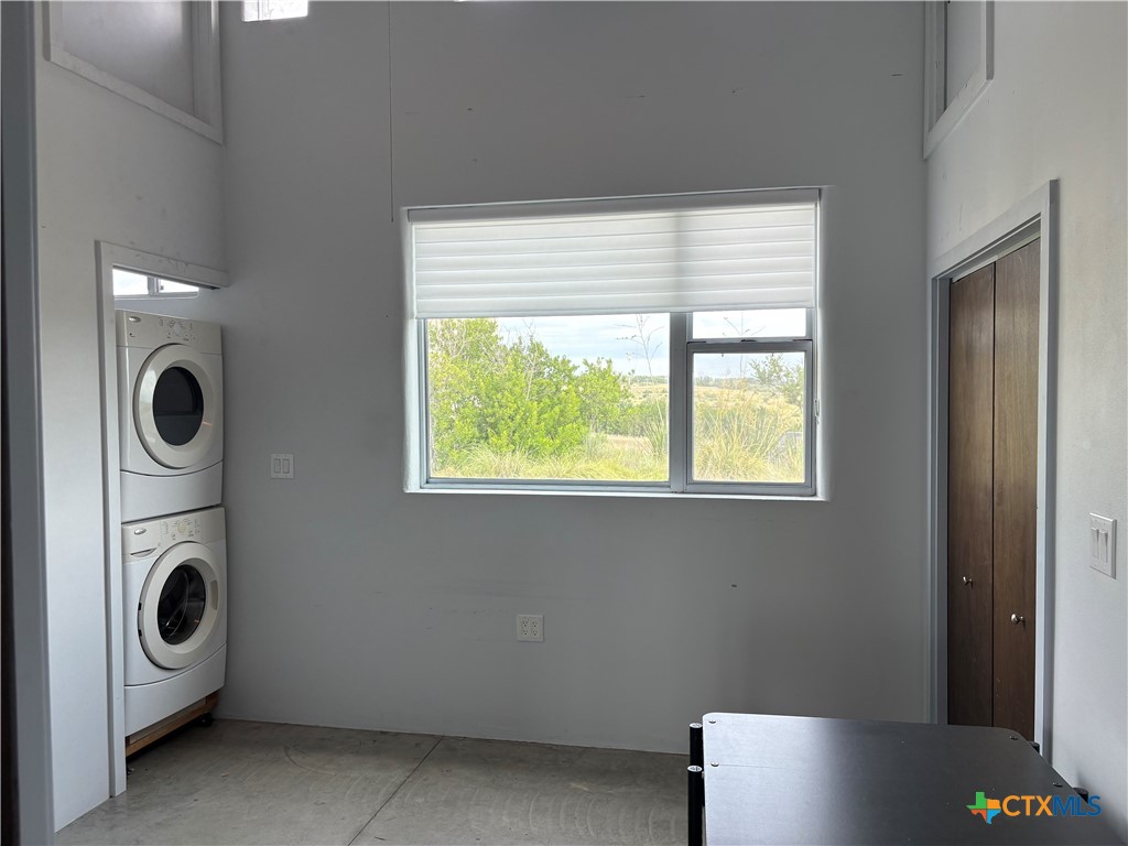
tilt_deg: -1.3
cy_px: 423
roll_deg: +1.2
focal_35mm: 26
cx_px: 564
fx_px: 847
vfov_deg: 53.1
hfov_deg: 67.3
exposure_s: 1/222
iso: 40
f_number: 1.6
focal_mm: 5.96
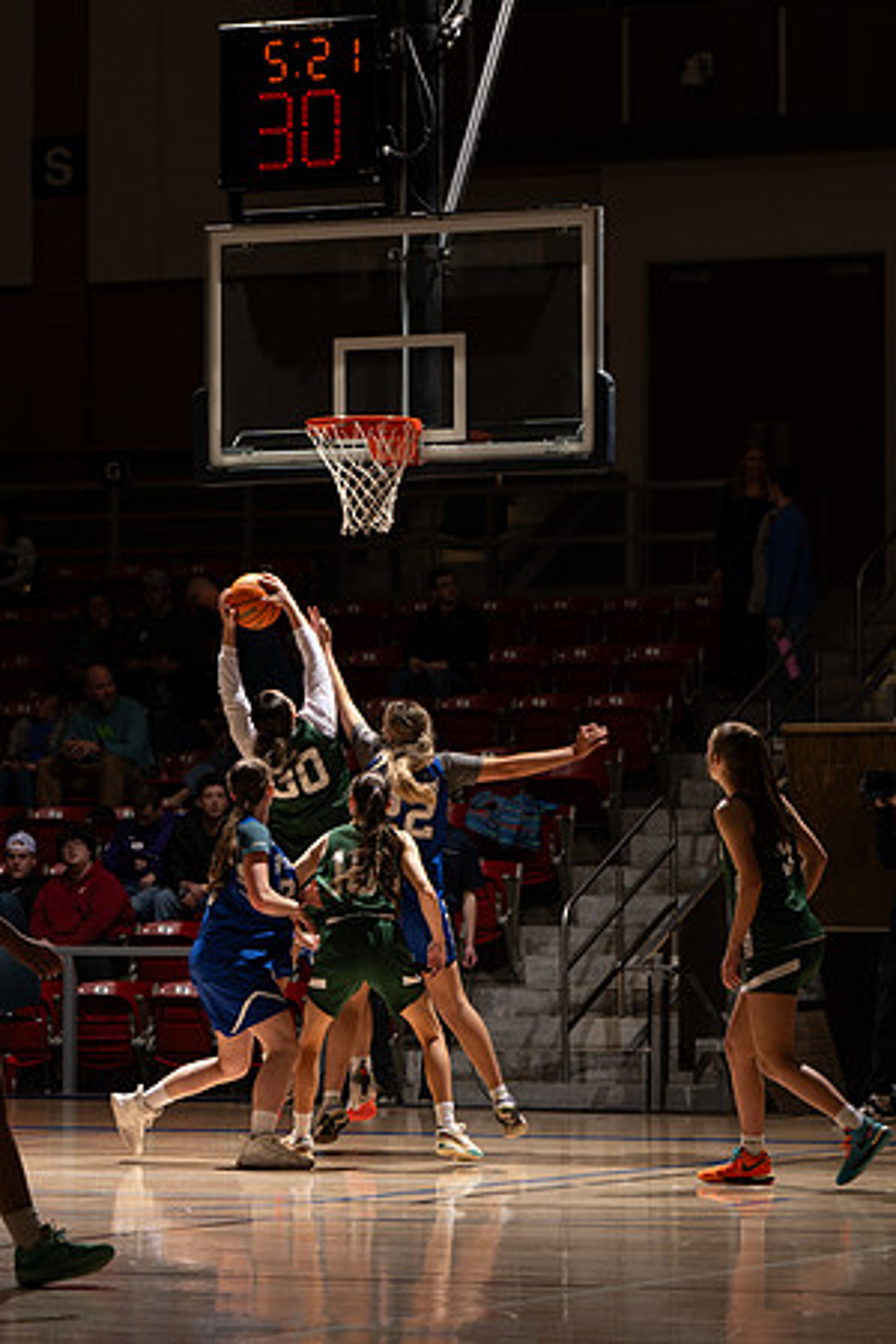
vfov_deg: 12.7
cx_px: 249
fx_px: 6060
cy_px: 678
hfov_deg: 8.4
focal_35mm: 162
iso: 80
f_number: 5
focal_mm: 100
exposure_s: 1/100
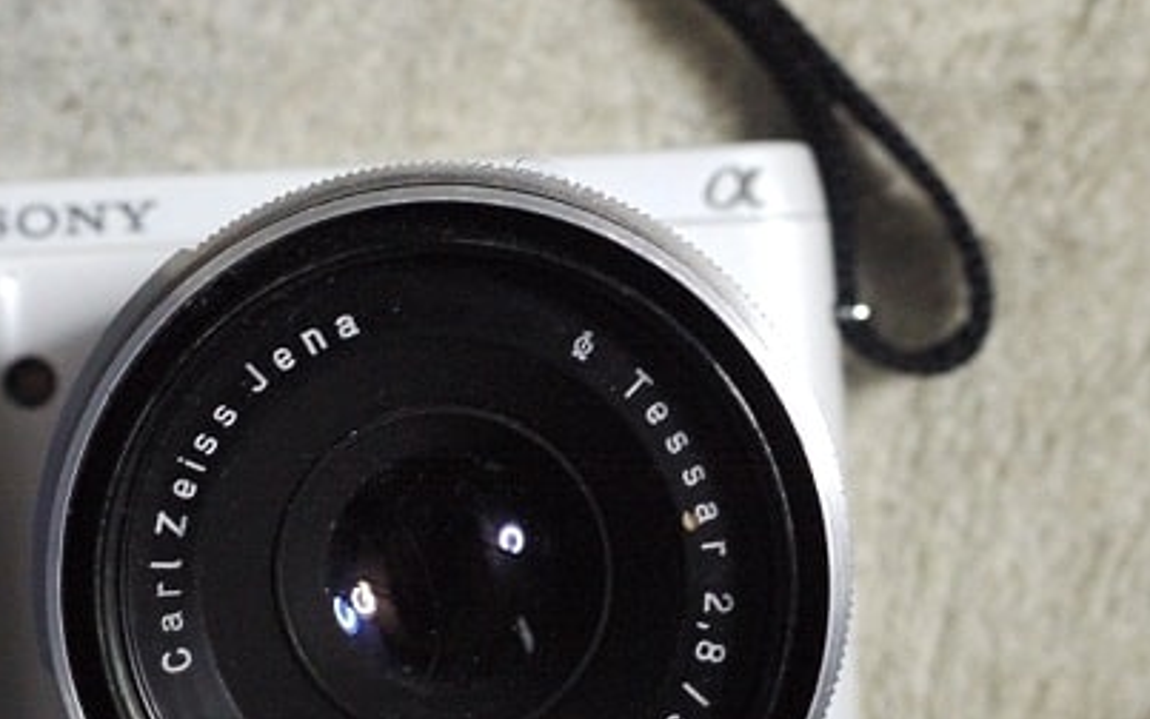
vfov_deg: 13.0
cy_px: 394
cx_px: 265
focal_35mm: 101
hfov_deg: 20.4
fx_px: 3166
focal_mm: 24
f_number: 4.8
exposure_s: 1/50
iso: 1600
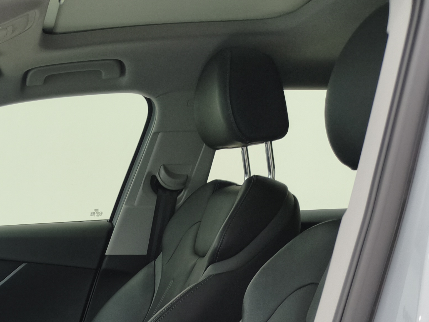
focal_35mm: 61
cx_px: -104
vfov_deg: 21.8
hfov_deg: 27.4
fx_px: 756
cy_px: 409
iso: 160
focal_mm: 5.56
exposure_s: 1/50
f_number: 1.88
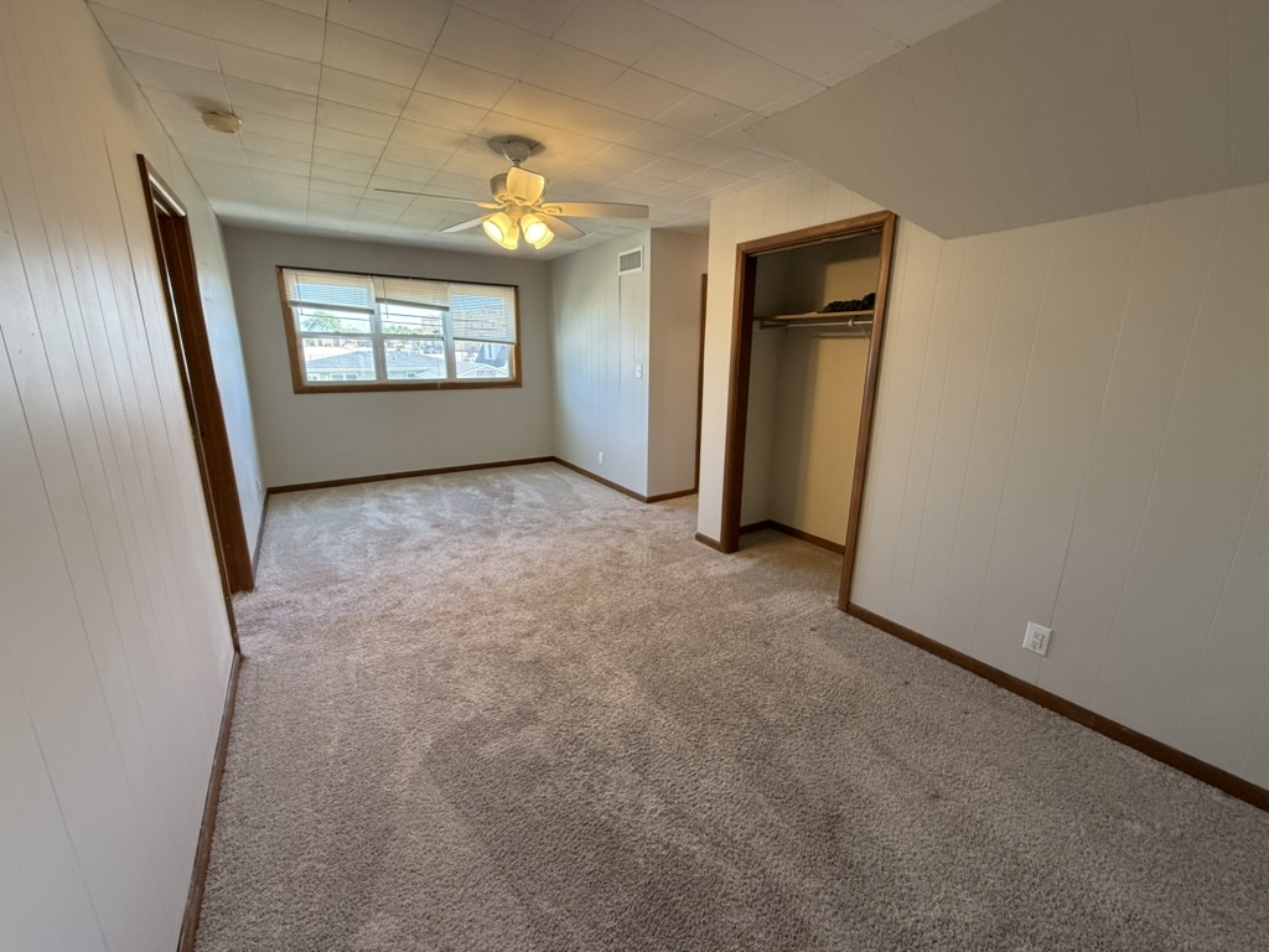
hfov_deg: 102.1
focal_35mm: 14
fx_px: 513
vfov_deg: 85.7
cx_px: 634
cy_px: 476
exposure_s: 1/120
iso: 320
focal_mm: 2.22
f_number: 2.2
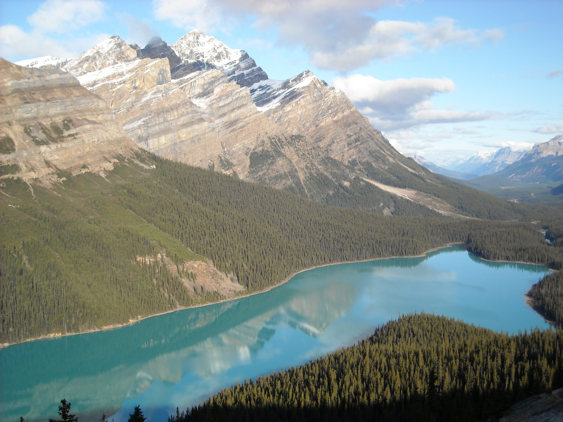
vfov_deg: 29.7
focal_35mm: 49
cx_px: 282
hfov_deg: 38.9
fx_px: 797
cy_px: 211
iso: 64
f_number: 6.3
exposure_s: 1/154
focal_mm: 7.92
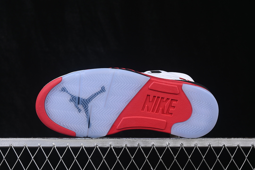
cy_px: 85
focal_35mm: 75
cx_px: 128
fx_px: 531
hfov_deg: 27.0
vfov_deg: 18.2
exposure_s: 1/80
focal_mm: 50
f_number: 8
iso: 160
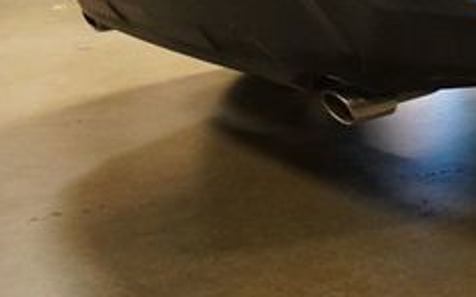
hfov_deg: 28.8
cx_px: 496
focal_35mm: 66
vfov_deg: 17.9
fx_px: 856
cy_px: -126
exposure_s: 1/160
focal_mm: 16
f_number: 3.5
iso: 5000
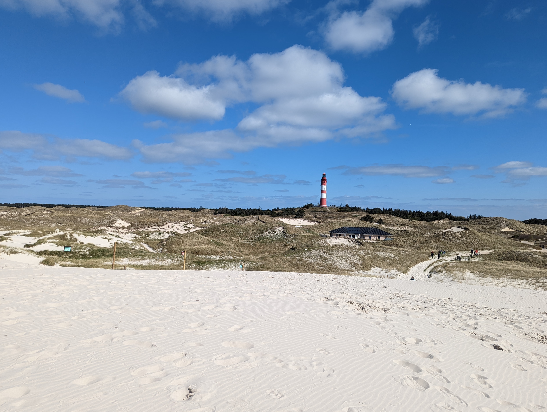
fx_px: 411
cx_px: 289
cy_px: 213
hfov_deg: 67.2
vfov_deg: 53.2
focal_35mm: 26
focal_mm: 6.81
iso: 53
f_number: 1.85
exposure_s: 1/3145
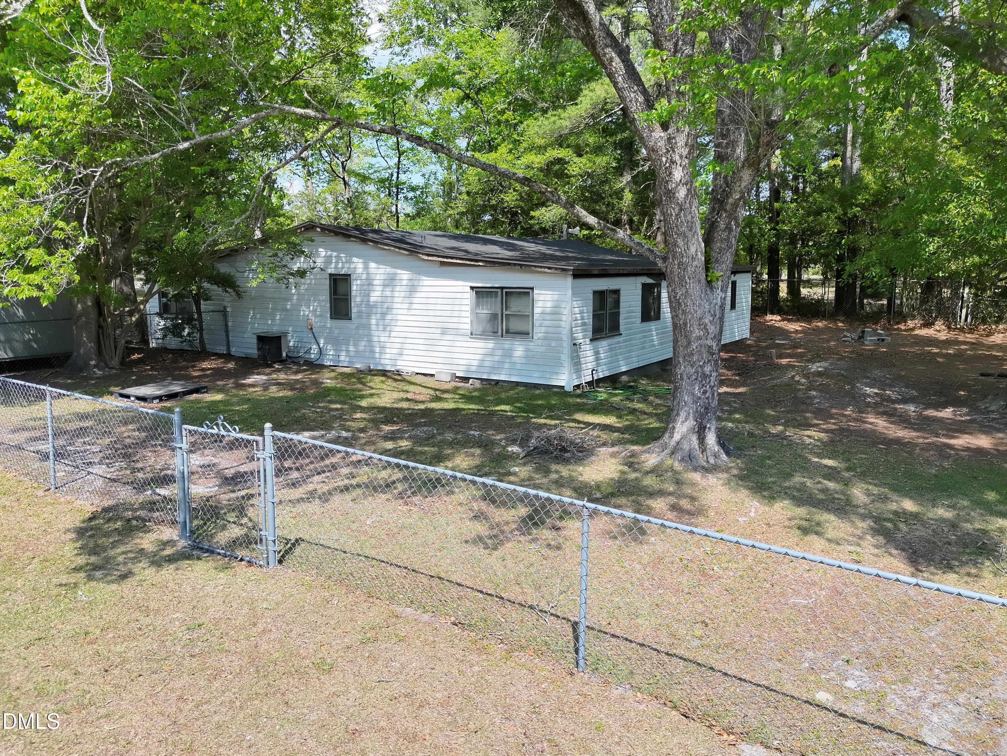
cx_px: 504
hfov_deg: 71.6
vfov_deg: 56.8
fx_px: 698
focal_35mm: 24
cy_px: 378
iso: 200
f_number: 1.7
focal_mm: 6.72
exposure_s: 1/3000
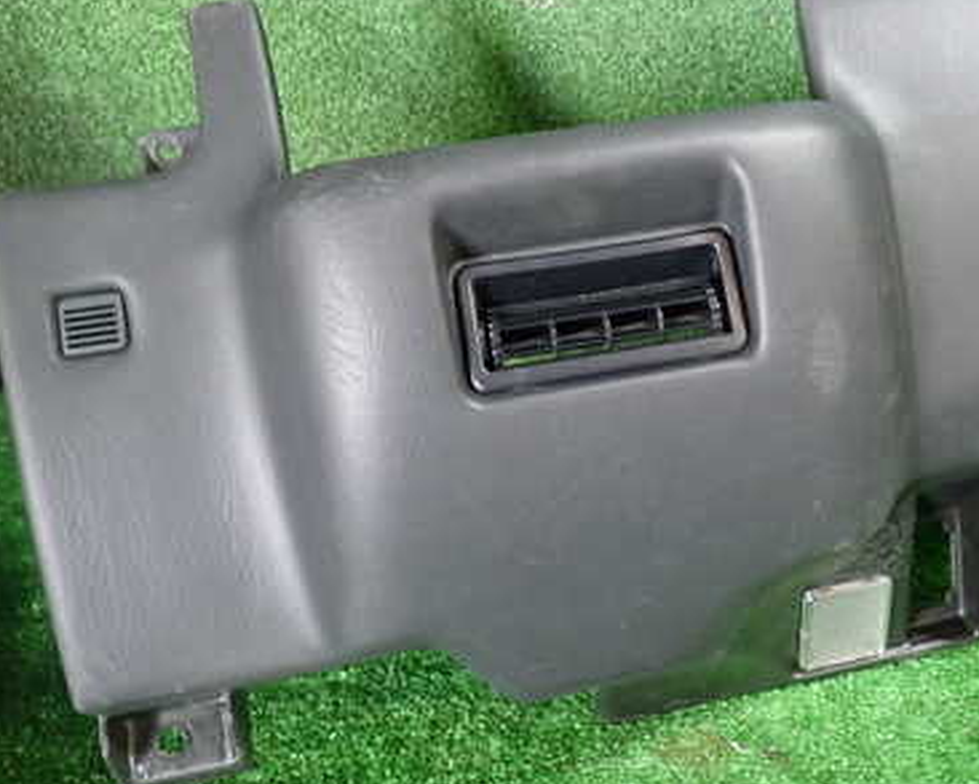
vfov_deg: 37.3
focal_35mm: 40
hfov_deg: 44.7
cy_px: 332
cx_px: 695
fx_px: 1159
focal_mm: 4.5
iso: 320
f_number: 2
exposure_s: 1/30
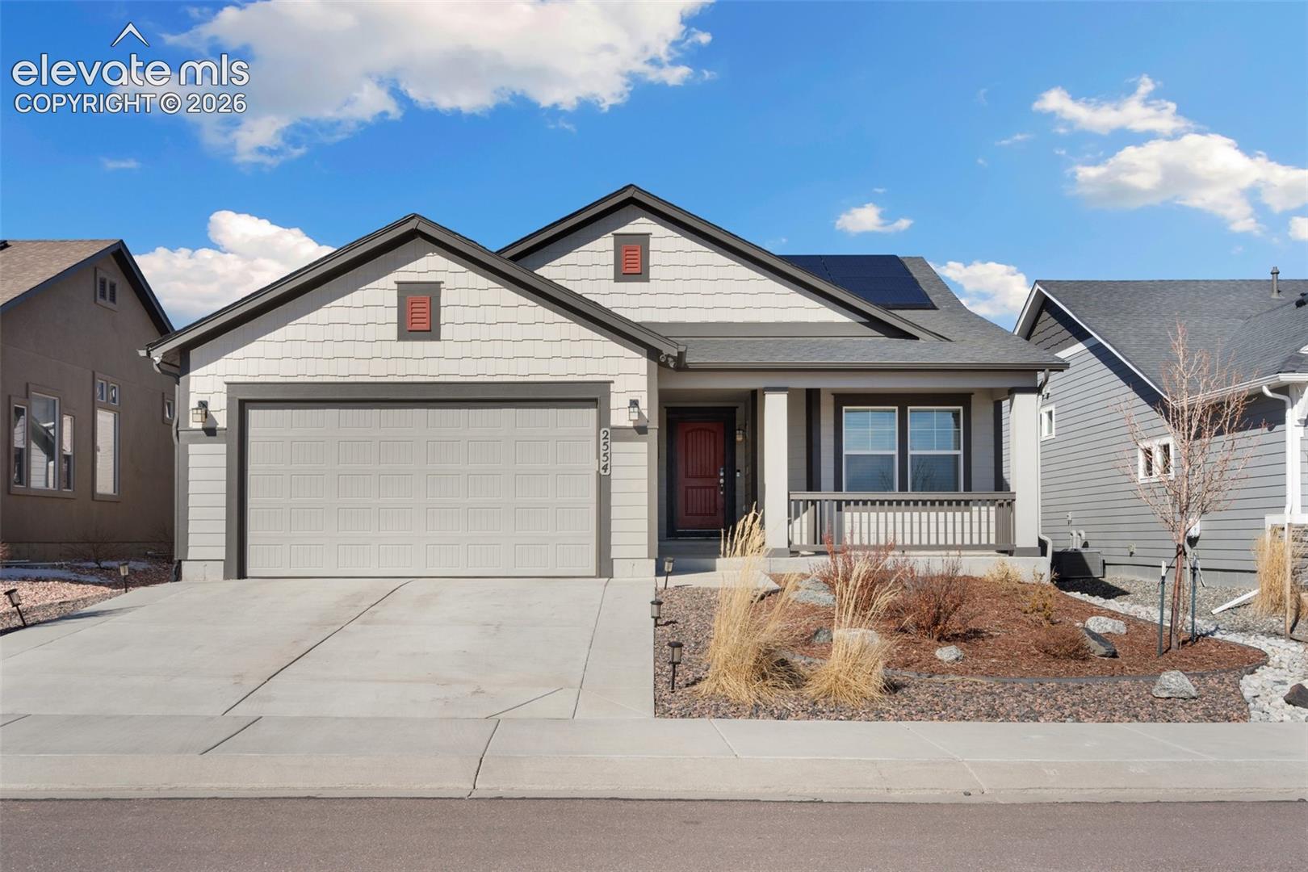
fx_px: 1126
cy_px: 436
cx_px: 654
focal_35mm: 31
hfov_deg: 60.3
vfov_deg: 42.3
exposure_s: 1/80
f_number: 11
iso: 160
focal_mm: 31
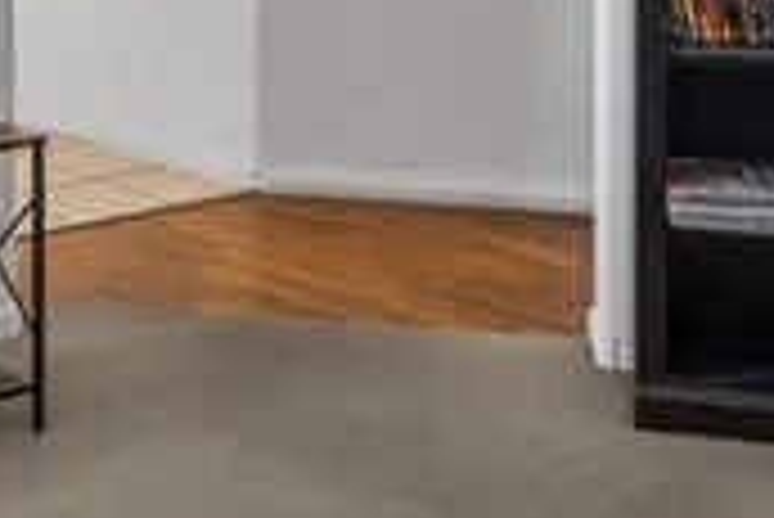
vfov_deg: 12.7
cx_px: -194
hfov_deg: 18.9
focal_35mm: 101
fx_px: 2173
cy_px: -322
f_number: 8
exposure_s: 1/250
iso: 400
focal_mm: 17
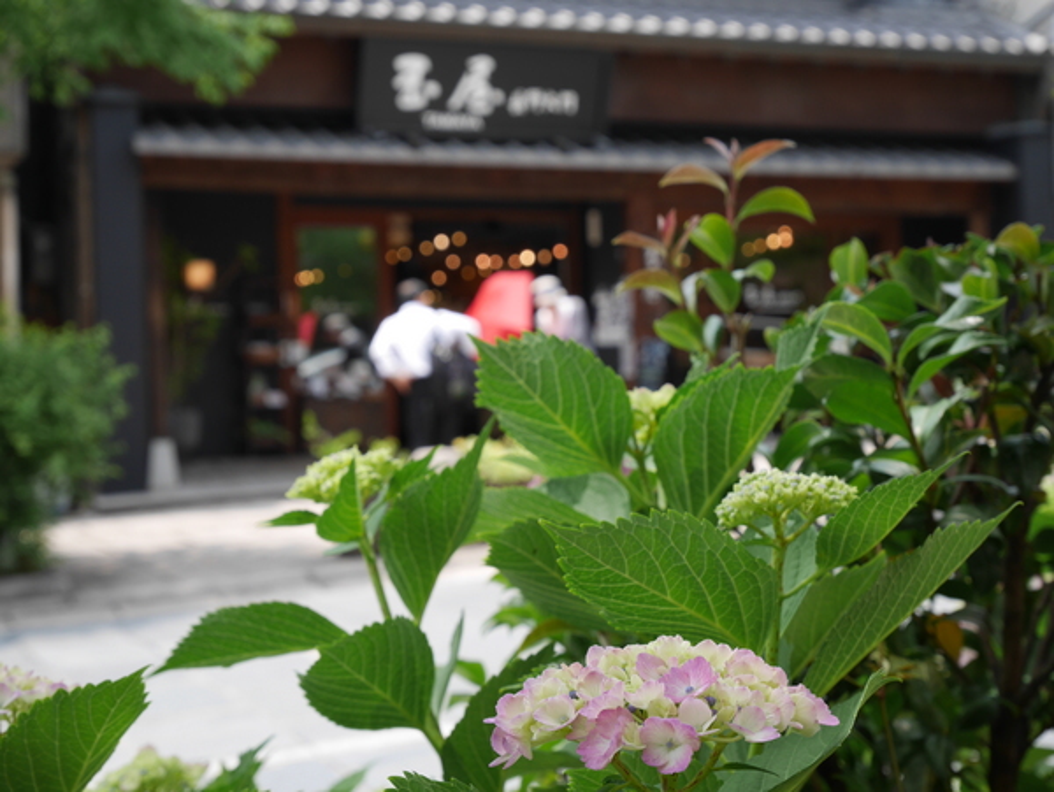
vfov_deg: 23.0
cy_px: 396
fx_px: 1950
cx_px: 527
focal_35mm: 64
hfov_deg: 30.2
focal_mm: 32
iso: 200
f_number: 6.3
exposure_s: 1/200
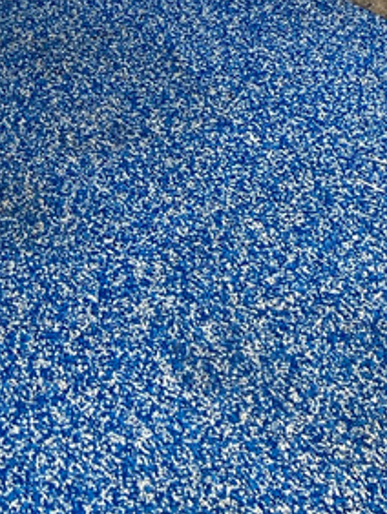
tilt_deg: -15.0
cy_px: -401
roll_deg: +0.0
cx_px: -217
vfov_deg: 14.6
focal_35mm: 119
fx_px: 1771
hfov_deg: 11.8
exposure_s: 1/960
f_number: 1.8
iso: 20
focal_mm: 3.99
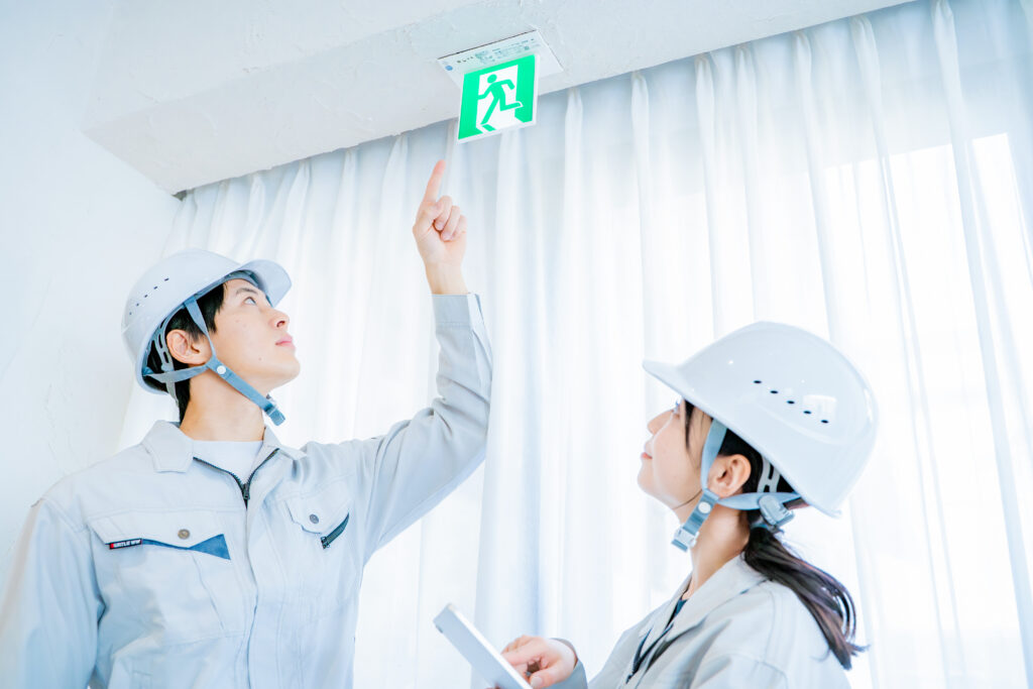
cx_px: 516
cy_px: 344
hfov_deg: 58.7
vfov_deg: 41.1
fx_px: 918
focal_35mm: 32
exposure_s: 1/640
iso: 400
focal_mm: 32
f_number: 4
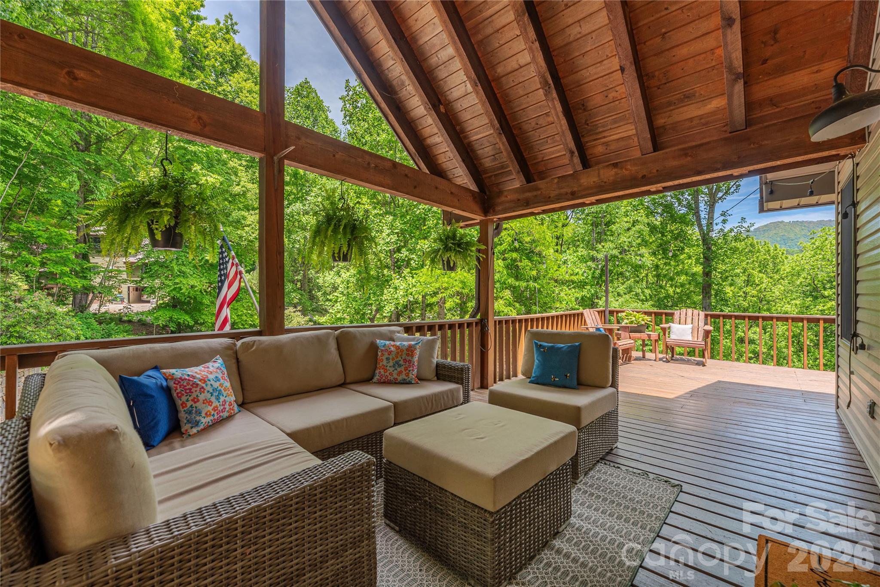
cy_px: 294
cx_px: 440
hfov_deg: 104.2
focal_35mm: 14
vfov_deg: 81.2
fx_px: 342
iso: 320
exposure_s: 1/640
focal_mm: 14
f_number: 8
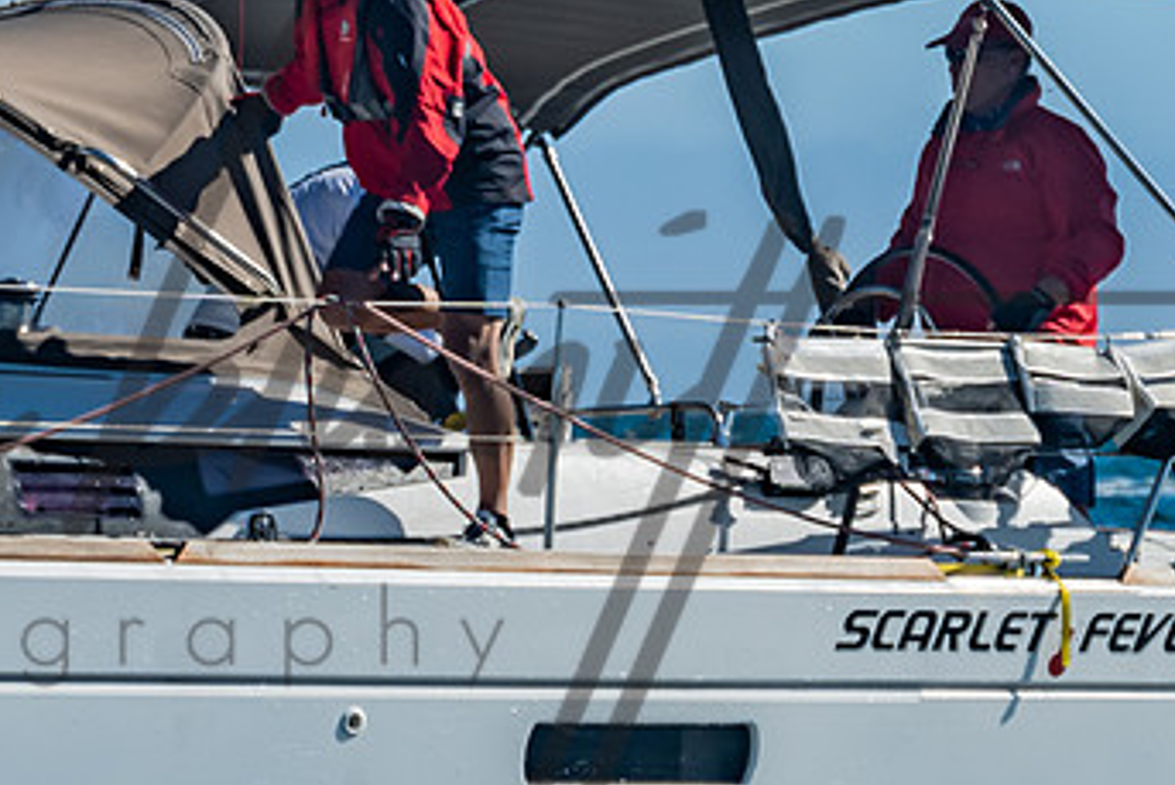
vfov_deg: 3.3
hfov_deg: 4.9
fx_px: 13779
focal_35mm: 422
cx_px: 290
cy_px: 107
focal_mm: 105
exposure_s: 1/640
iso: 160
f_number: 6.3
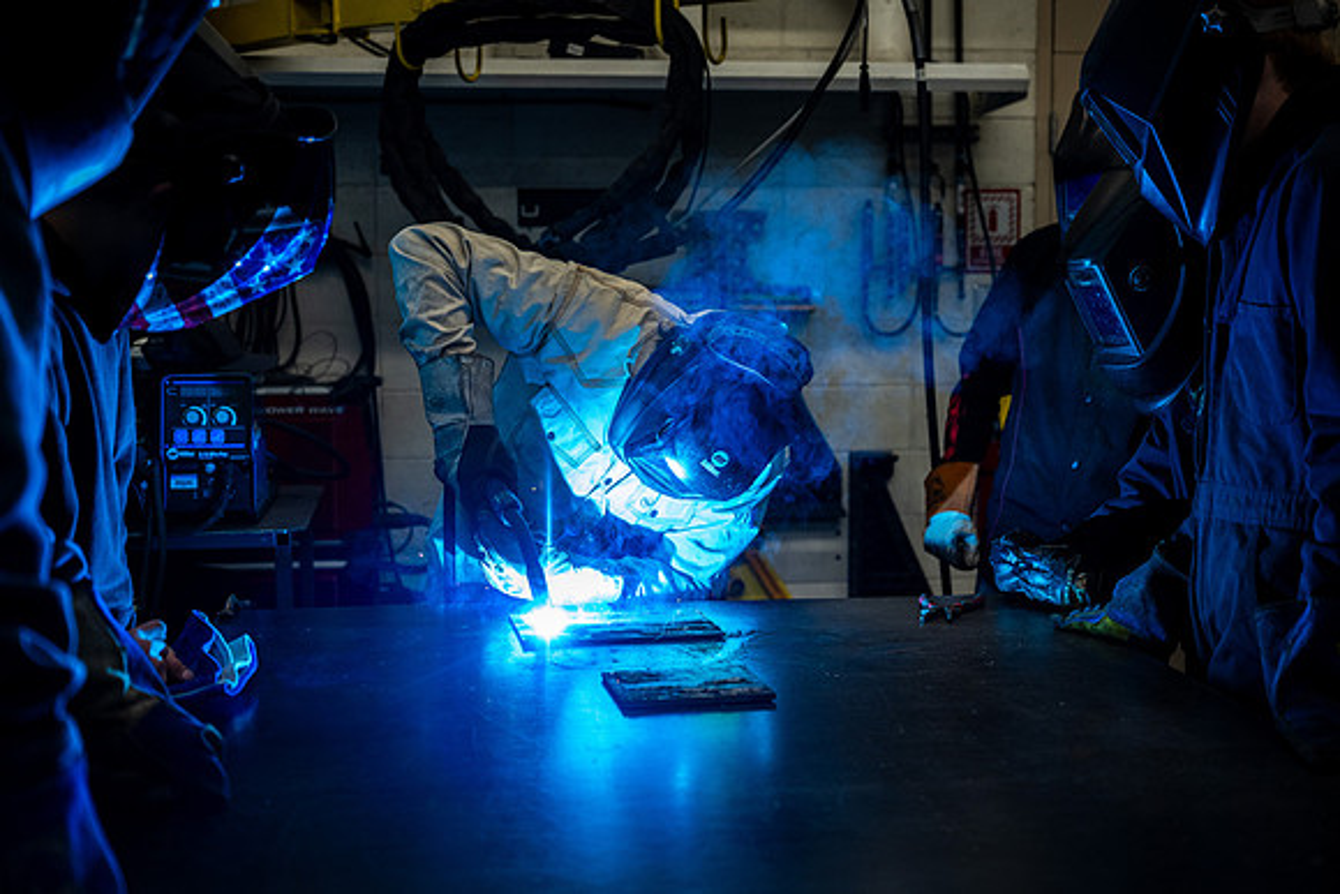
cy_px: 447
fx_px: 1539
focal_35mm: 41
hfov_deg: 47.0
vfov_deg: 32.4
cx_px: 670
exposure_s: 1/800
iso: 640
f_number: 2.8
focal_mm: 40
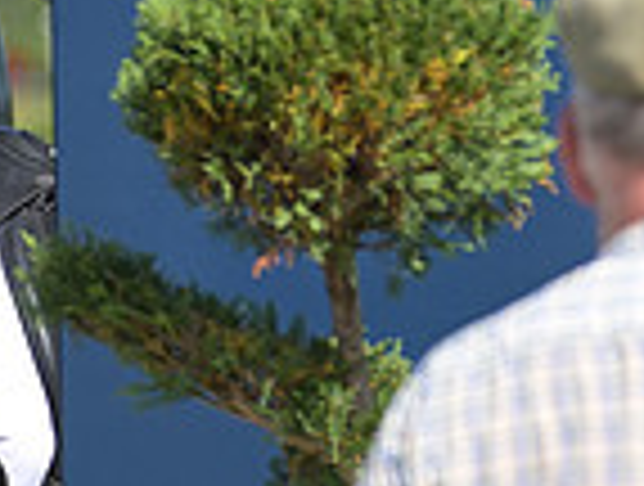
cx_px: 1126
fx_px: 15238
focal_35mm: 817
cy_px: 223
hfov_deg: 2.4
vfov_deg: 1.8
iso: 320
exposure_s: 1/1250
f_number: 5
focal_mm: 210
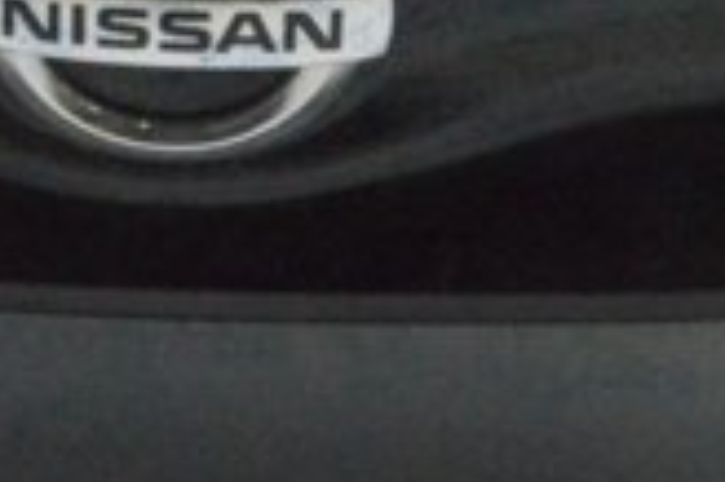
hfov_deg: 11.0
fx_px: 3762
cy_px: -758
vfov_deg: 6.8
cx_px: 128
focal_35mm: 187
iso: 6400
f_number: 20
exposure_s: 1/20
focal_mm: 20
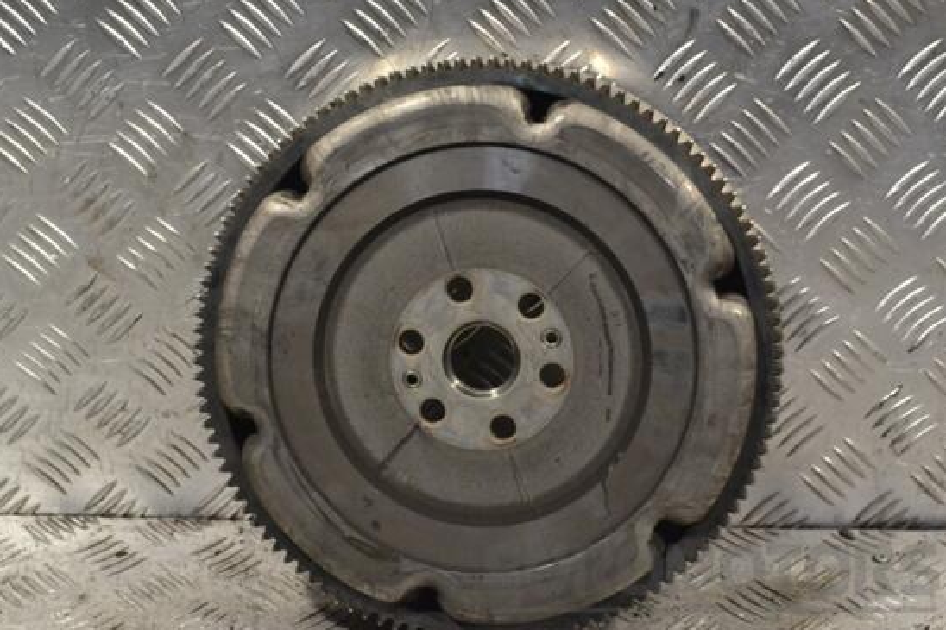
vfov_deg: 19.7
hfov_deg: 29.2
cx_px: 454
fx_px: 1813
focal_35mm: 69
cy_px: 340
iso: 3200
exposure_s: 1/320
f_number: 9
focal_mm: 42
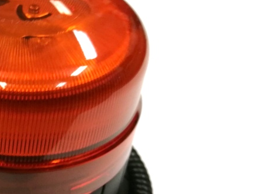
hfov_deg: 27.6
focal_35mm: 63
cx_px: -40
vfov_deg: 23.0
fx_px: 471
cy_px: 149
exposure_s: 1/33.3
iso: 160
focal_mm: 4.5
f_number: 2.2
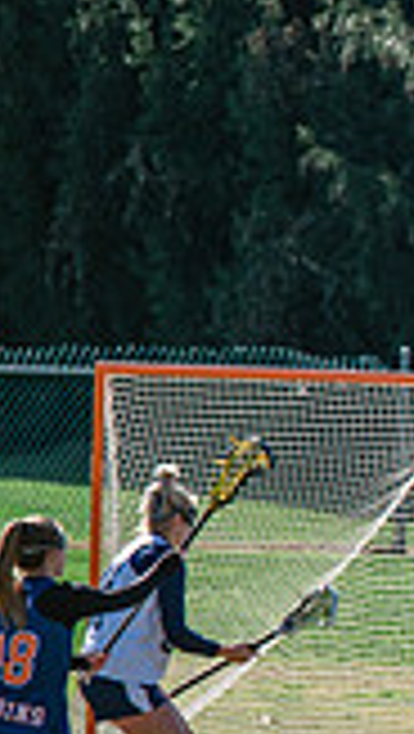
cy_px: 511
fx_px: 14541
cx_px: 1296
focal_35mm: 747
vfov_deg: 2.9
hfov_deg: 1.6
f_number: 5.6
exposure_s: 1/2000
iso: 250
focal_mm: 200
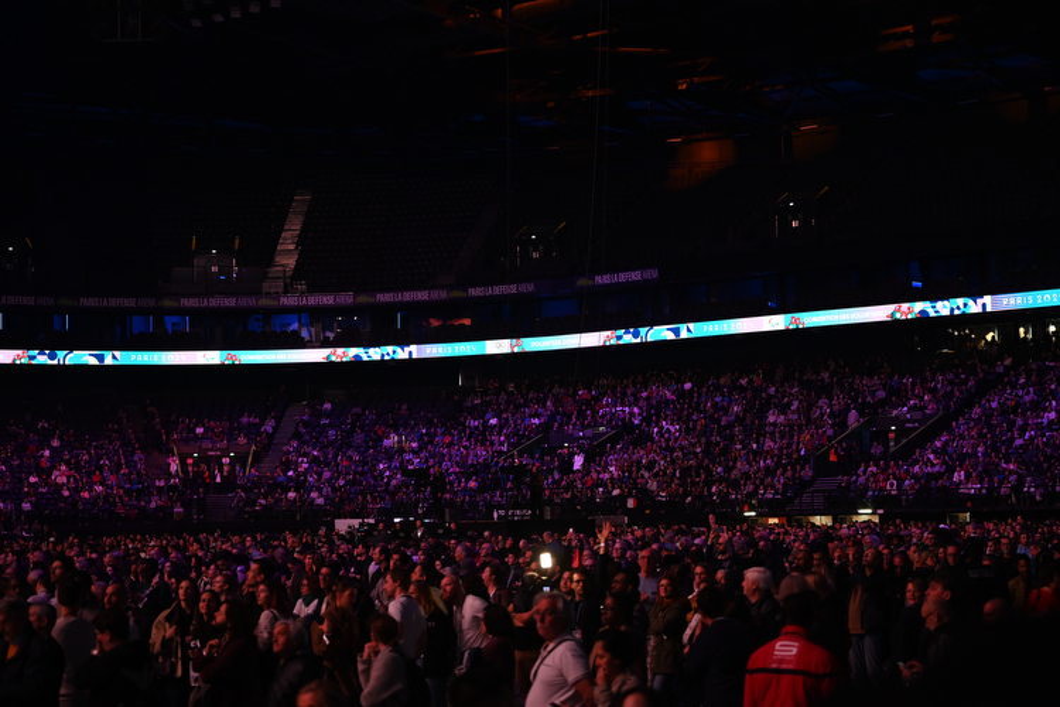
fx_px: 2061
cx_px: 530
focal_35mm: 70
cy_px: 354
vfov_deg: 19.5
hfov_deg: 28.8
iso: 3200
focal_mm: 70
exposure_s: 1/320
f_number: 2.8
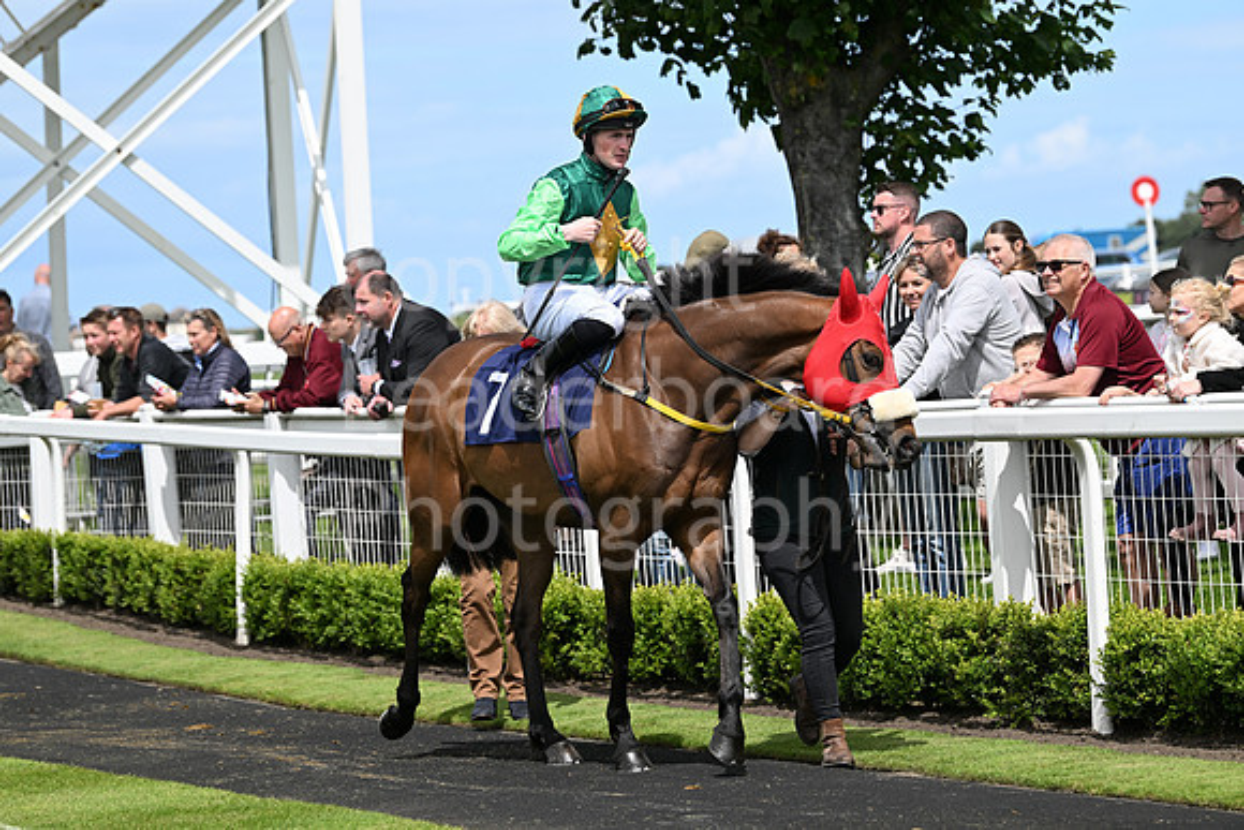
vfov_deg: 8.9
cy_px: 415
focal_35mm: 155
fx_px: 5357
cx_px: 622
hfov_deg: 13.2
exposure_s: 1/2000
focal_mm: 155
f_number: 5.6
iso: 400
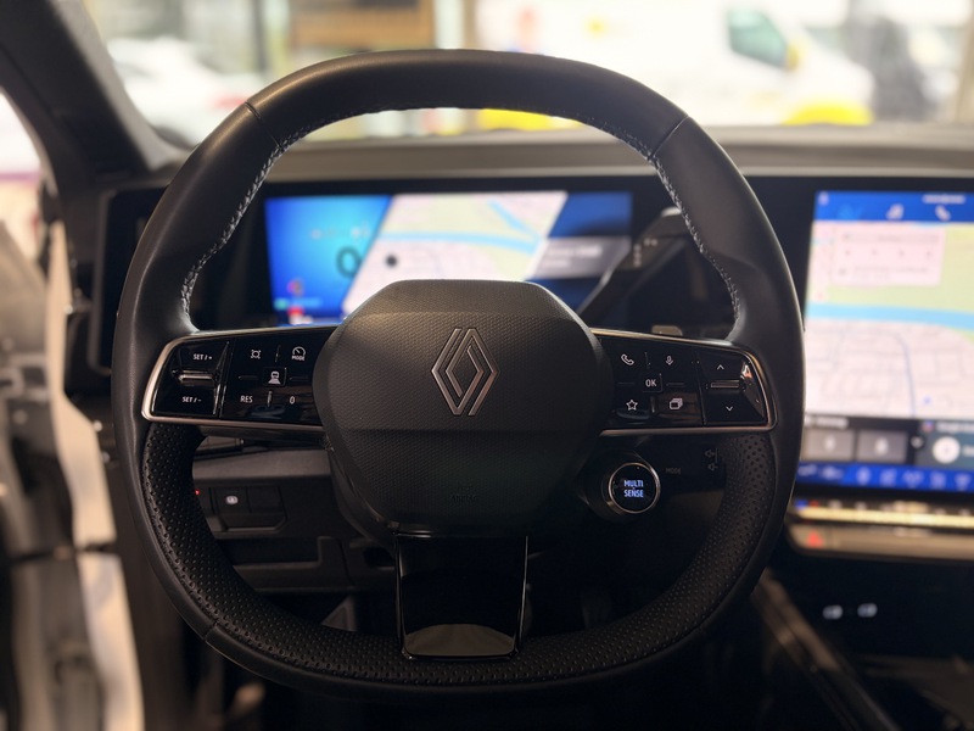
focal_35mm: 26
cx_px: 487
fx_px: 732
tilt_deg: -20.9
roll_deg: +1.4
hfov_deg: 67.3
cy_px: 366
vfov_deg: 53.1
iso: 100
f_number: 1.6
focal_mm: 5.96
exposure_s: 1/82
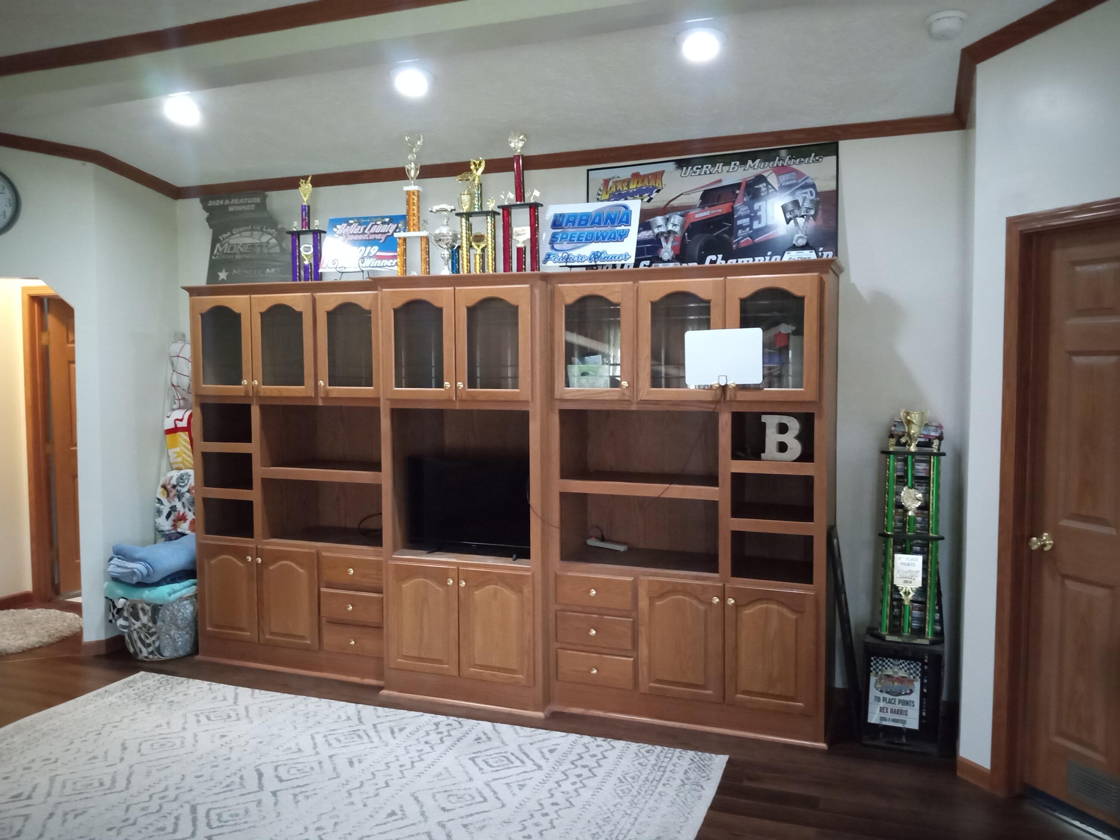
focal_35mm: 28
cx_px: 560
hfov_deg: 63.4
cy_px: 420
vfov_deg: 49.7
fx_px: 906
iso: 3067
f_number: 2.2
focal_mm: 3.71
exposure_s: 1/30
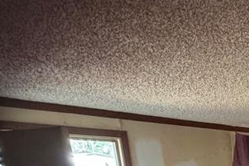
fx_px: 332
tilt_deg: -16.6
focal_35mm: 48
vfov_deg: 21.9
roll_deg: +0.7
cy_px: 267
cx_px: 324
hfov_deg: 31.6
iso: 1600
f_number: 2.2
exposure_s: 1/39
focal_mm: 2.22
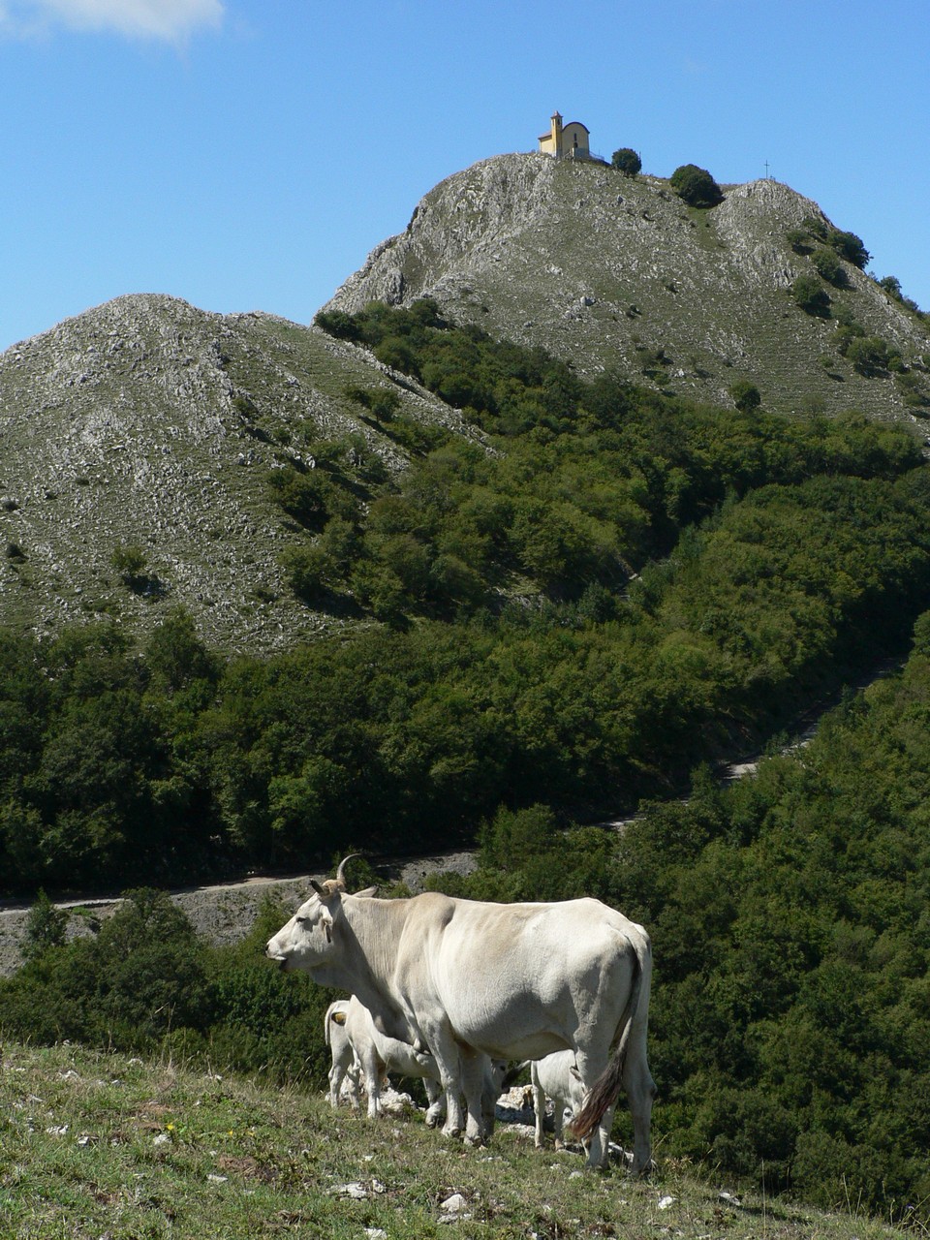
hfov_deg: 22.9
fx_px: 2293
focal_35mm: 64
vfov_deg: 30.3
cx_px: 465
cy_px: 620
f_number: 5
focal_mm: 10.7
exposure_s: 1/800
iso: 100
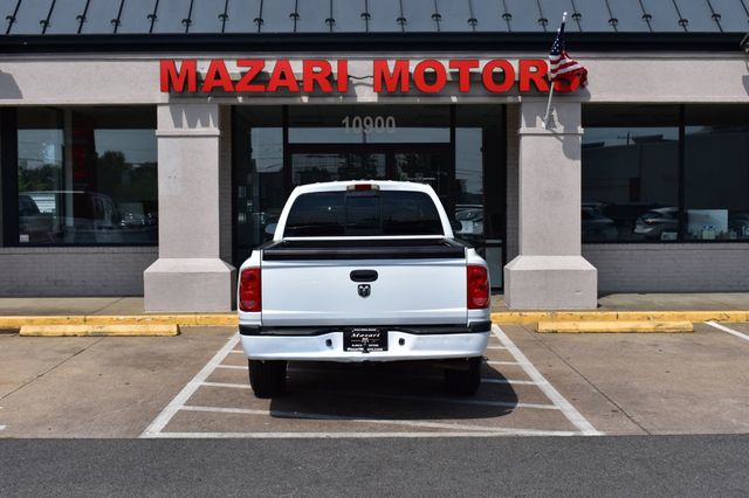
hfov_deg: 42.3
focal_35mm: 46
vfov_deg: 28.9
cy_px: 249
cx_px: 374
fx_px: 967
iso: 200
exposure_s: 1/500
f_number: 11
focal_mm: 31
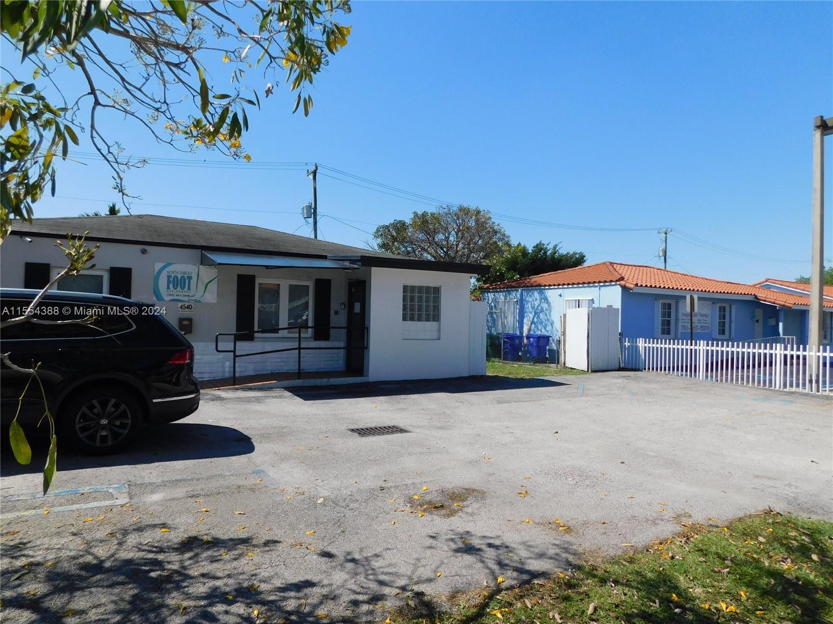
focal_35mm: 23
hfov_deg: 73.9
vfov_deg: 58.9
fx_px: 553
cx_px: 416
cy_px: 312
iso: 125
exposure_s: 1/500
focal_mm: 4
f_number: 6
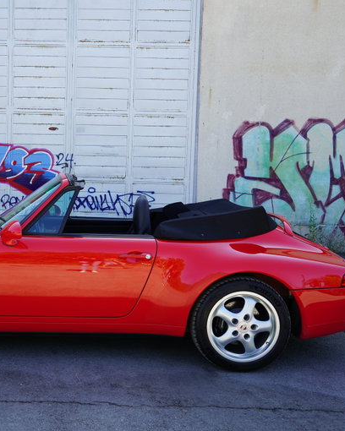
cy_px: 216
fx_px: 523
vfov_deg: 44.8
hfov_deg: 35.4
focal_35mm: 41
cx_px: 73
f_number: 5.6
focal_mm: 29
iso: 100
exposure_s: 1/80
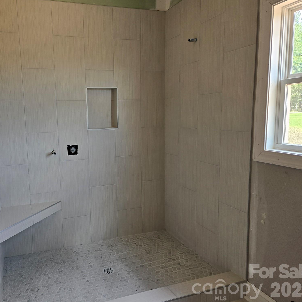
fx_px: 276
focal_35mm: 28
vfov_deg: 57.3
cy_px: 148
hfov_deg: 56.3
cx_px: 106
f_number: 1.8
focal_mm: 5.4
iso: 50
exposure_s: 1/180
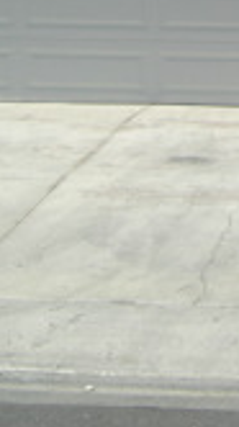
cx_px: 488
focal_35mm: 160
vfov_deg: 13.0
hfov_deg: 7.3
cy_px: -144
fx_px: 1808
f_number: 8
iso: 80
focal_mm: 7.9
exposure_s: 1/250
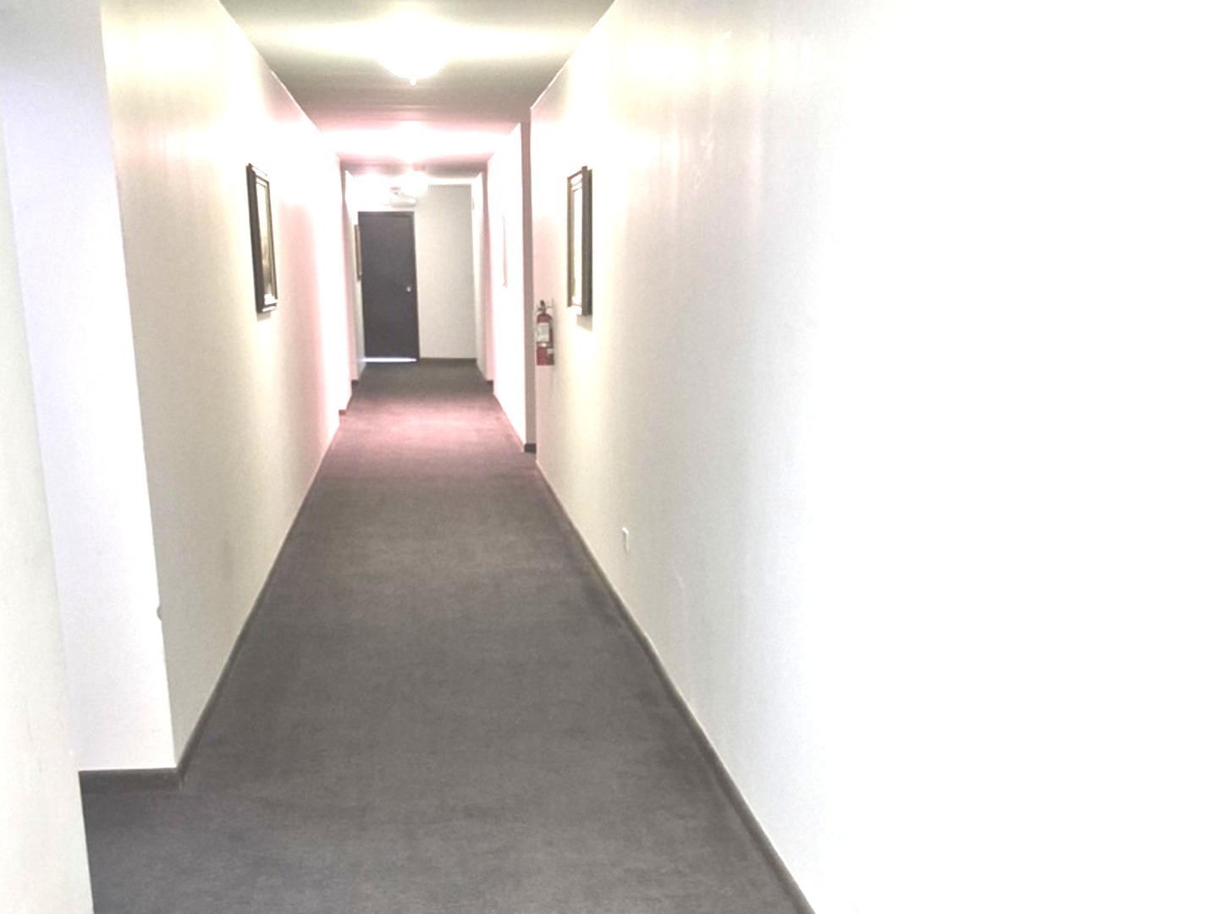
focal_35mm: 23
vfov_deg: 58.9
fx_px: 809
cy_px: 457
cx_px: 609
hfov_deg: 73.9
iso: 1250
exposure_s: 1/60
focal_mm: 5.4
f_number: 1.8
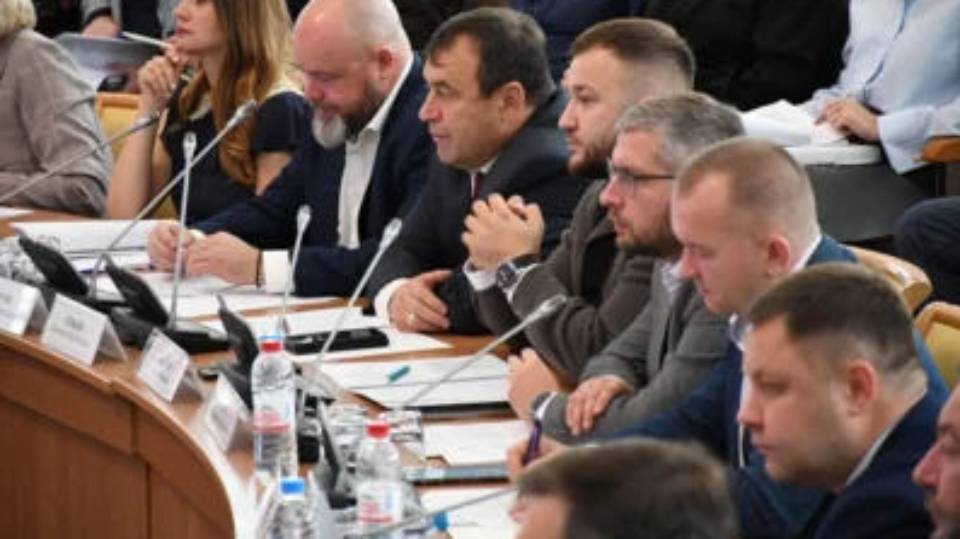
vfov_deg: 5.5
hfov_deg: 9.7
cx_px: 479
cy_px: 228
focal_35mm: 222
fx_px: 5649
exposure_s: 1/50
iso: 3200
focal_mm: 140
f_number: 5.6
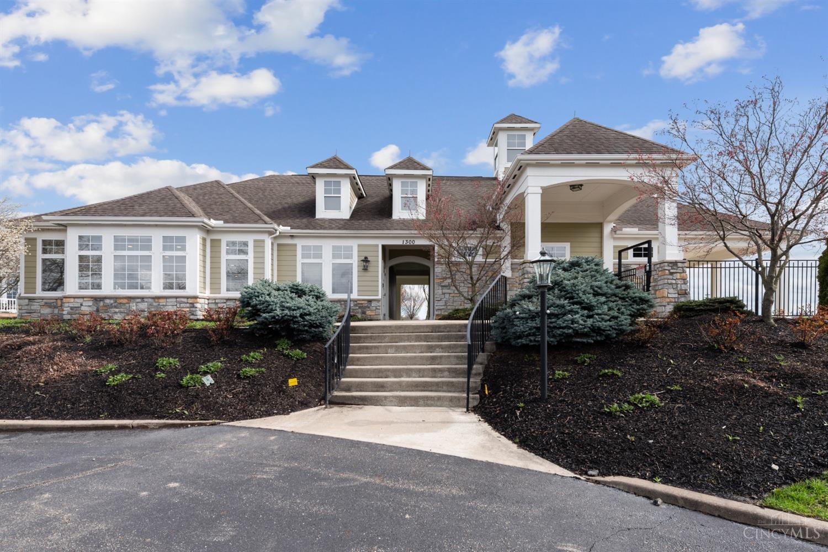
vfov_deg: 81.2
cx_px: 414
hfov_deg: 104.3
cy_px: 276
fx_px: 322
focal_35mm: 14
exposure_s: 1/125
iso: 100
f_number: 8
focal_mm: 14
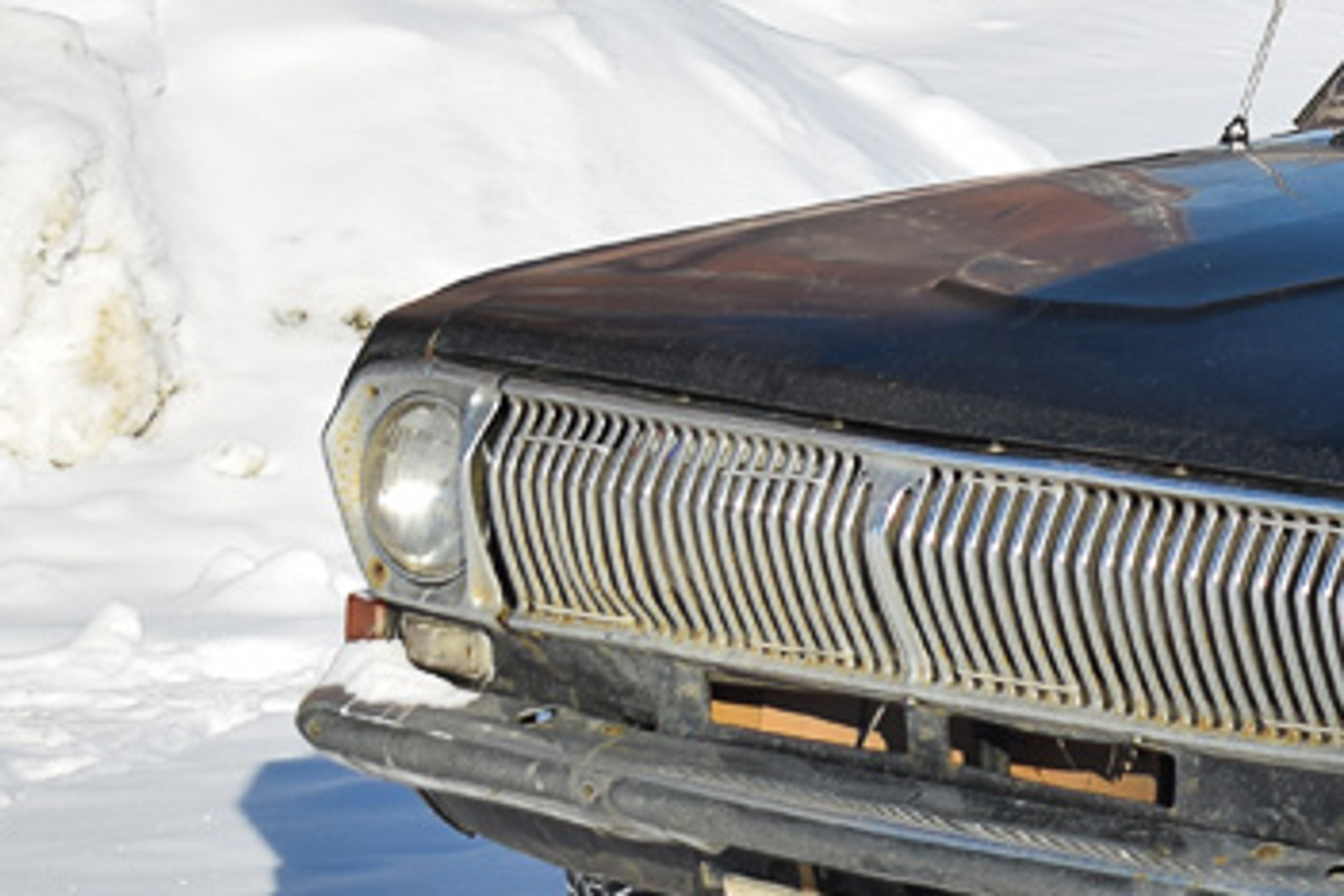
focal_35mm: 205
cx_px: 1915
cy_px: 134
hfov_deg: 9.8
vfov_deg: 6.7
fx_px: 7653
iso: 100
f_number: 6.3
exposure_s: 1/640
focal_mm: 40
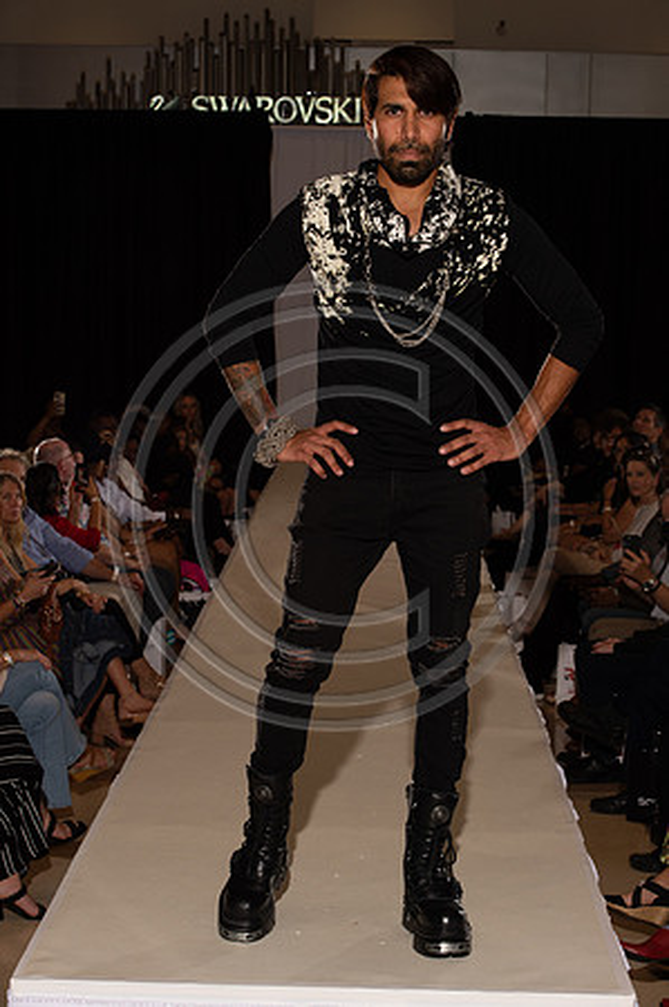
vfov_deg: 26.0
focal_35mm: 78
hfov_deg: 17.5
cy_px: 504
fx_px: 2179
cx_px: 334
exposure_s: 1/250
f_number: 9
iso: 800
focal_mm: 78
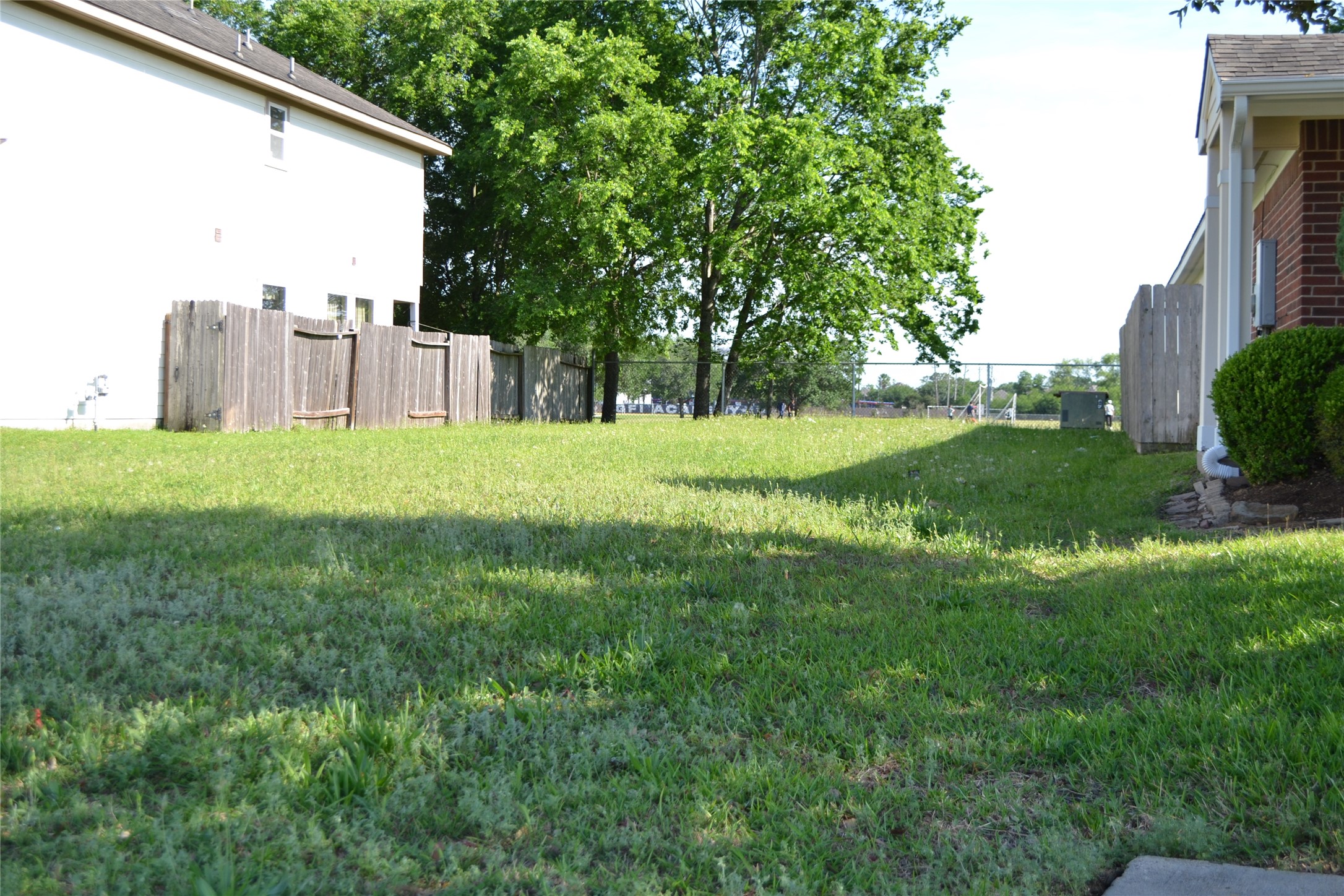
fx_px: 1568
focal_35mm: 42
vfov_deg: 31.9
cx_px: 672
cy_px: 448
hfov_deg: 46.4
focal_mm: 28
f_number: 4.5
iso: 100
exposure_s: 1/200
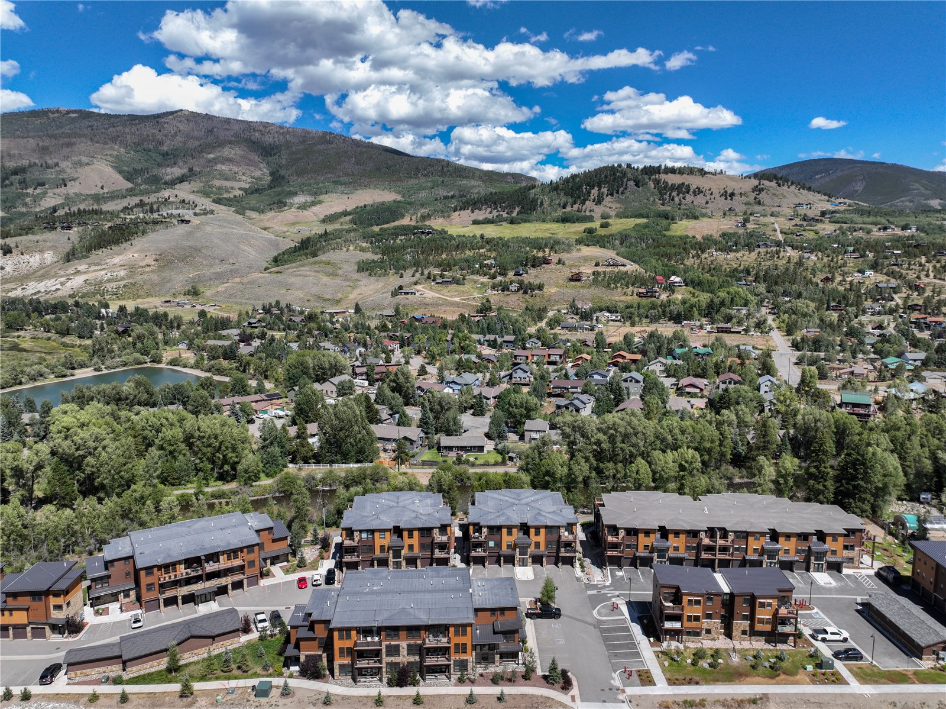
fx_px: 655
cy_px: 354
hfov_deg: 71.6
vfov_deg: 56.8
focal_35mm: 24
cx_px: 473
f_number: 2.8
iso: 120
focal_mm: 12.29
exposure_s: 1/2000
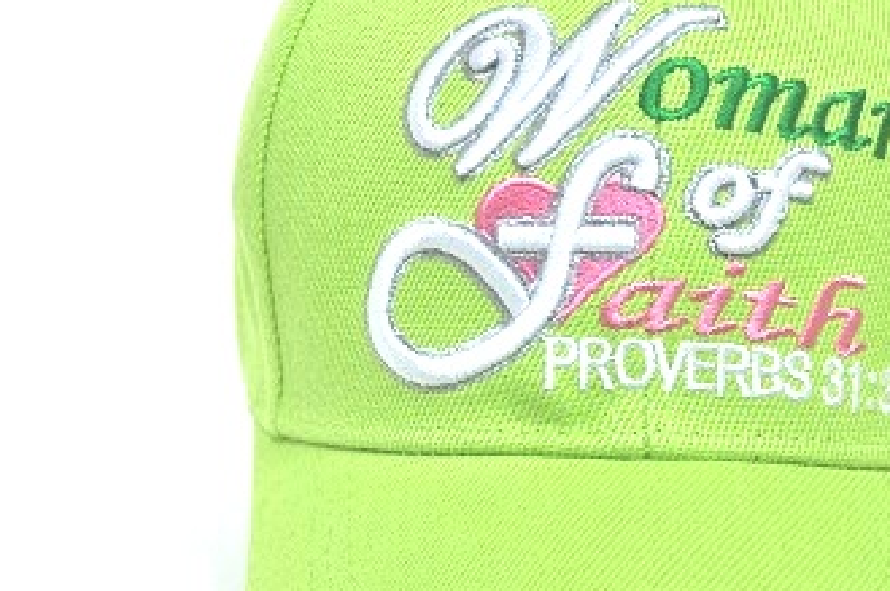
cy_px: 313
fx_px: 2024
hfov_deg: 24.6
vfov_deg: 16.6
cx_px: 655
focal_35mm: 82
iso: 280
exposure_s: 1/125
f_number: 5.6
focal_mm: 28
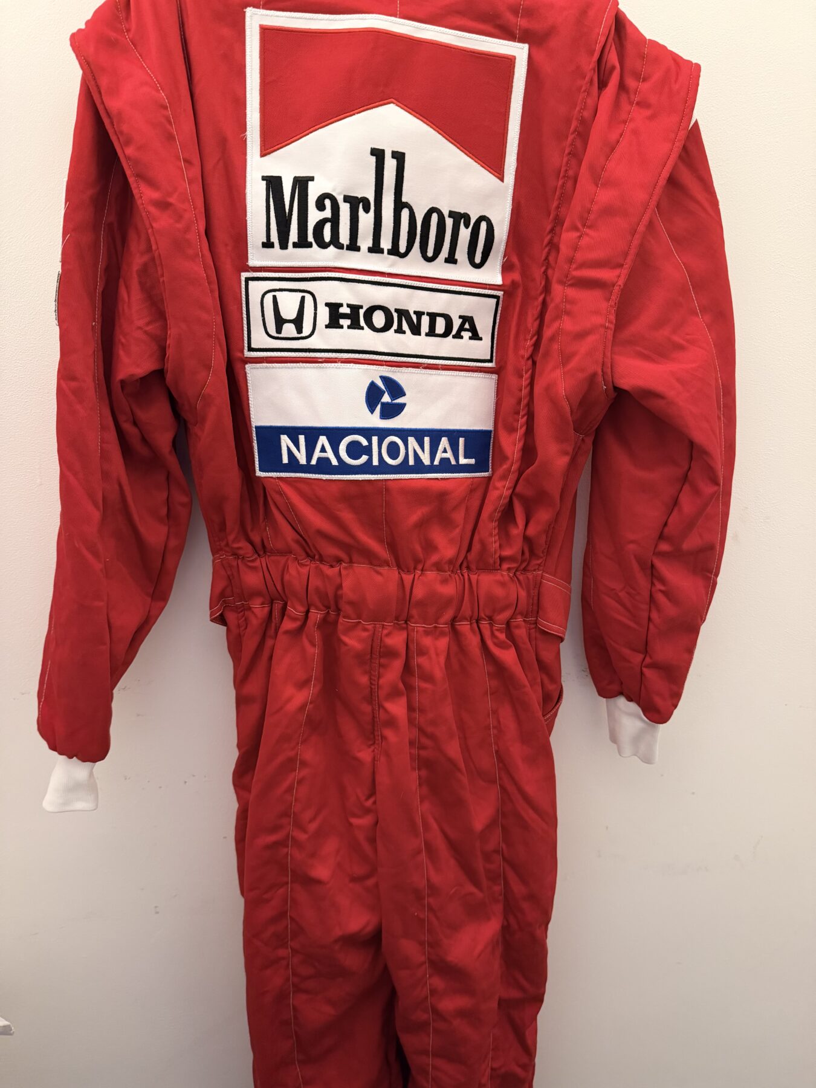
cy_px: 544
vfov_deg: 71.6
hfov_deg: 56.8
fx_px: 754
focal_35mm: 24
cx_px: 408
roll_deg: -1.6
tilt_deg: -17.8
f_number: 1.78
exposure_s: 1/50
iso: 640
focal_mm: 6.76
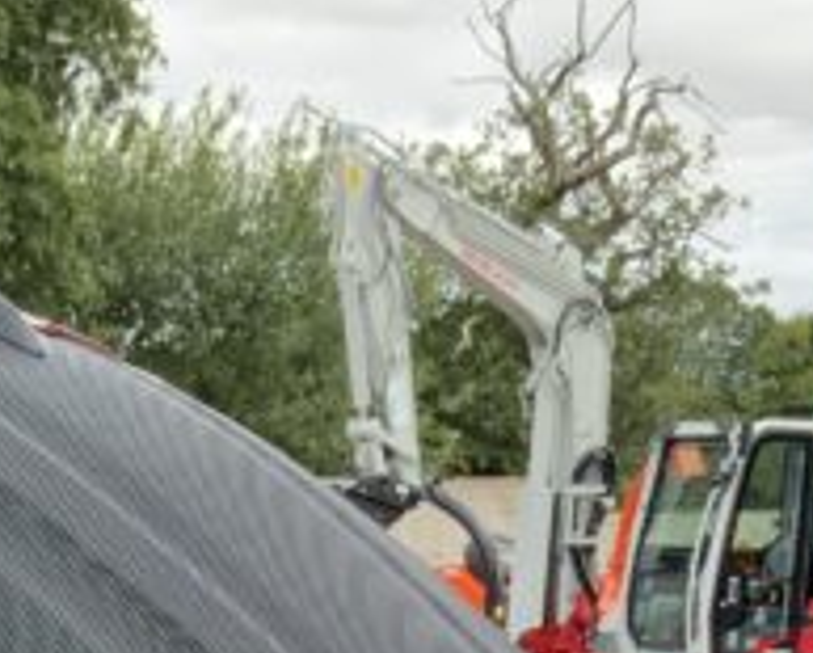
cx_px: -202
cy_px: 1180
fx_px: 3615
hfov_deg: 12.5
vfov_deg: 9.8
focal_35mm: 150
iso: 16
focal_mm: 3
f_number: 1.8
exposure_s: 1/338
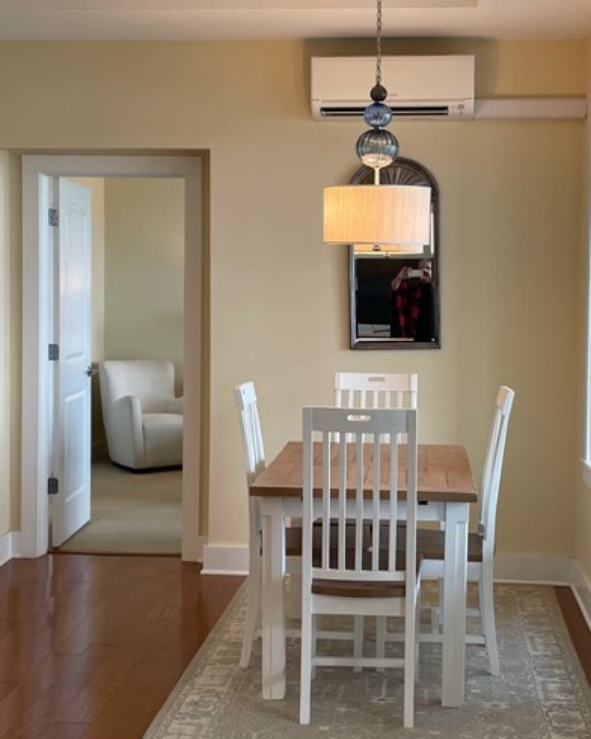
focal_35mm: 53
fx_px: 1159
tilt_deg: -2.5
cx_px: 344
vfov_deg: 35.4
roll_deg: -1.2
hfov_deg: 28.6
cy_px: 350
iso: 64
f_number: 1.6
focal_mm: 4.2
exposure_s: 1/60
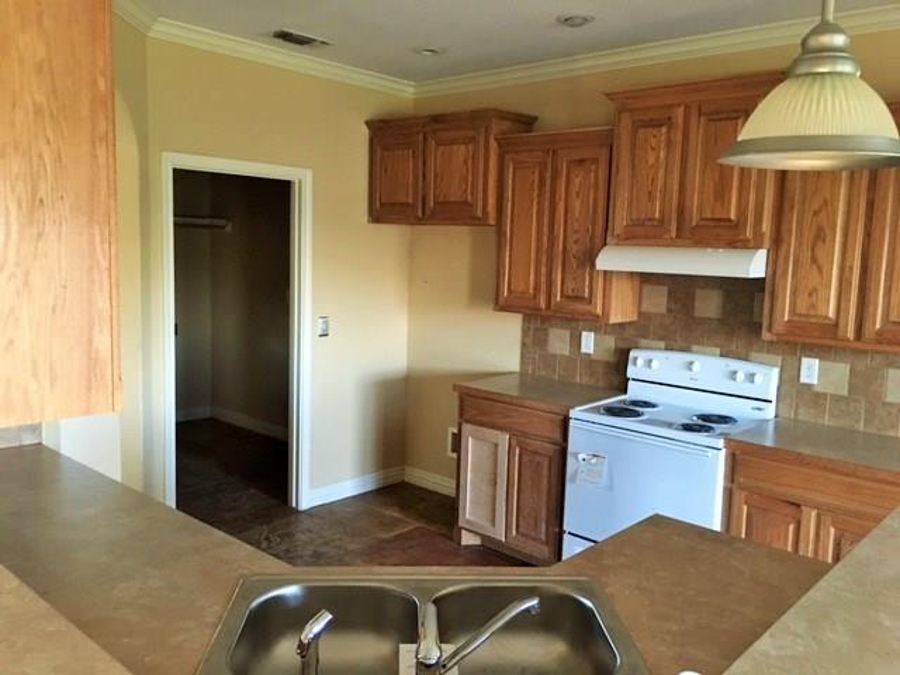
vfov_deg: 48.2
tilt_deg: -6.0
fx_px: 754
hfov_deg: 61.7
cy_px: 338
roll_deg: -2.8
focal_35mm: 29
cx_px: 450
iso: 64
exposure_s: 1/4
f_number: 2.2
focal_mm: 4.15
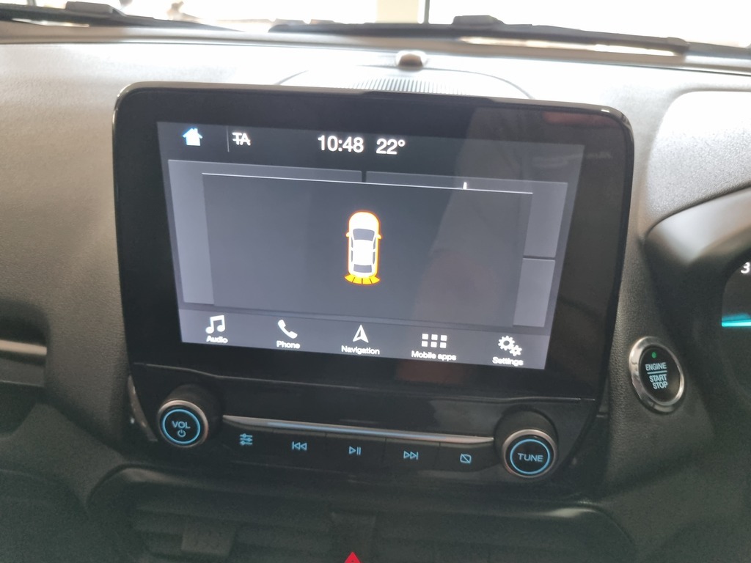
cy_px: 282
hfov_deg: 67.3
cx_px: 376
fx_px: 564
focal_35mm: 26
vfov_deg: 53.1
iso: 250
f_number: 1.8
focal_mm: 5.4
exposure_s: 1/50
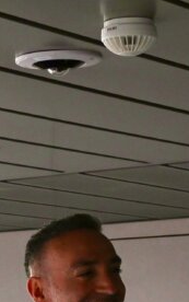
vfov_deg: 9.9
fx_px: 1720
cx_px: -45
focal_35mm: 209
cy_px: 368
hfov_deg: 6.2
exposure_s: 1/125
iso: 560
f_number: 5
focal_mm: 31.5
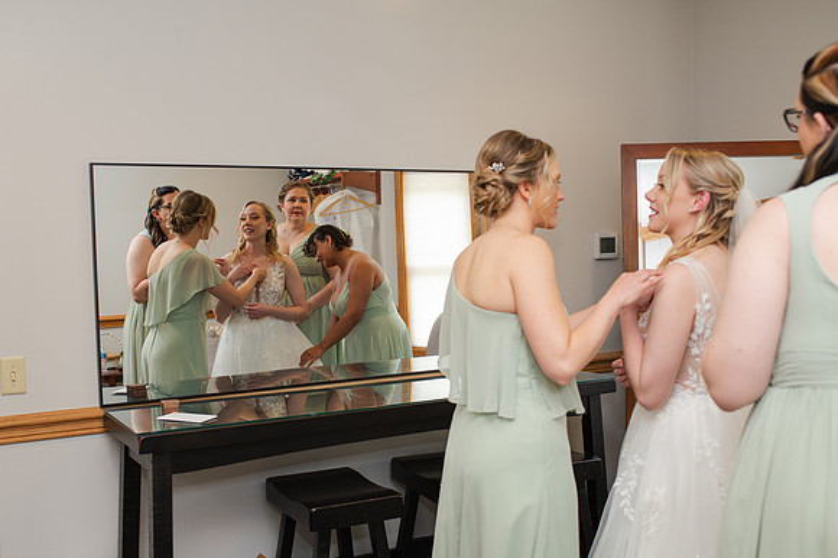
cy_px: 318
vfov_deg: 33.4
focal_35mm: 40
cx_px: 408
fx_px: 929
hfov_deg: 48.5
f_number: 3.5
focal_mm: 35
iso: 800
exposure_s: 1/200
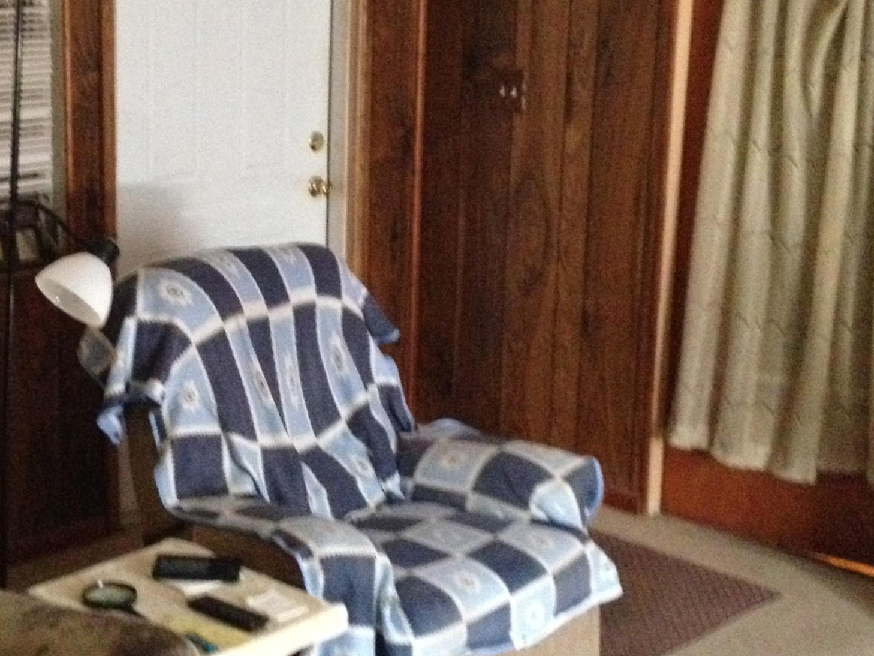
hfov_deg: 26.9
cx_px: 308
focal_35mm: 72
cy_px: 272
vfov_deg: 20.4
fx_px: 1818
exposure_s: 1/15
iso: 800
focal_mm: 4.28
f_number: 2.4
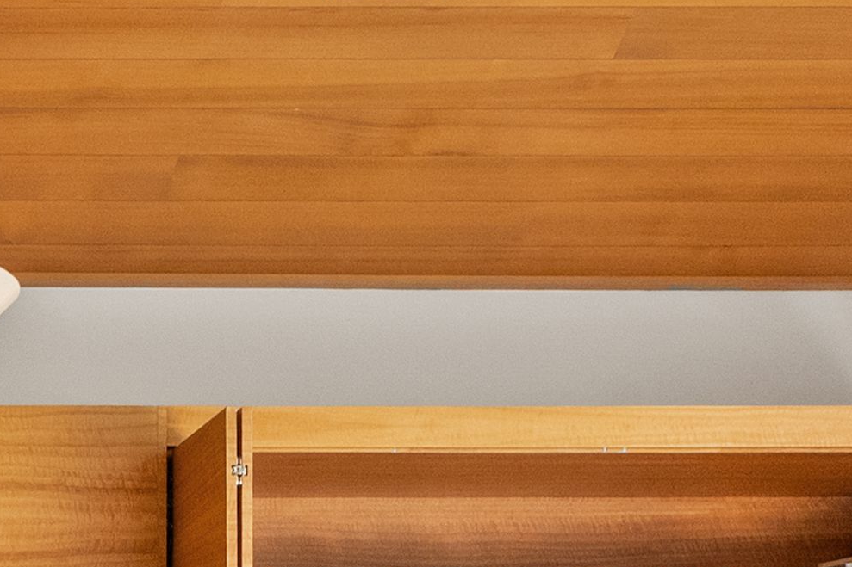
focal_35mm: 104
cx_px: -450
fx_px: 2461
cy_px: 1062
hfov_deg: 17.5
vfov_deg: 12.0
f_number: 7.1
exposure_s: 1/20
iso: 800
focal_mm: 17
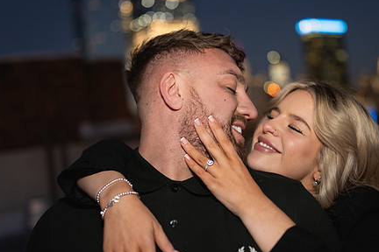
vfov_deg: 28.6
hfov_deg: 41.8
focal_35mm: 47
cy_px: 131
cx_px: 218
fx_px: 495
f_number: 1.4
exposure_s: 1/200
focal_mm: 35
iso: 1000
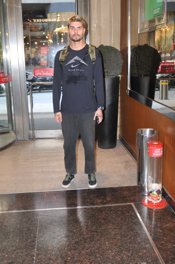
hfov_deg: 34.1
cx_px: 88
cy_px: 132
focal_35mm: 39
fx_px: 285
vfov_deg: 49.6
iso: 160
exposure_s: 1/60
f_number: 3.2
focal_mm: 26
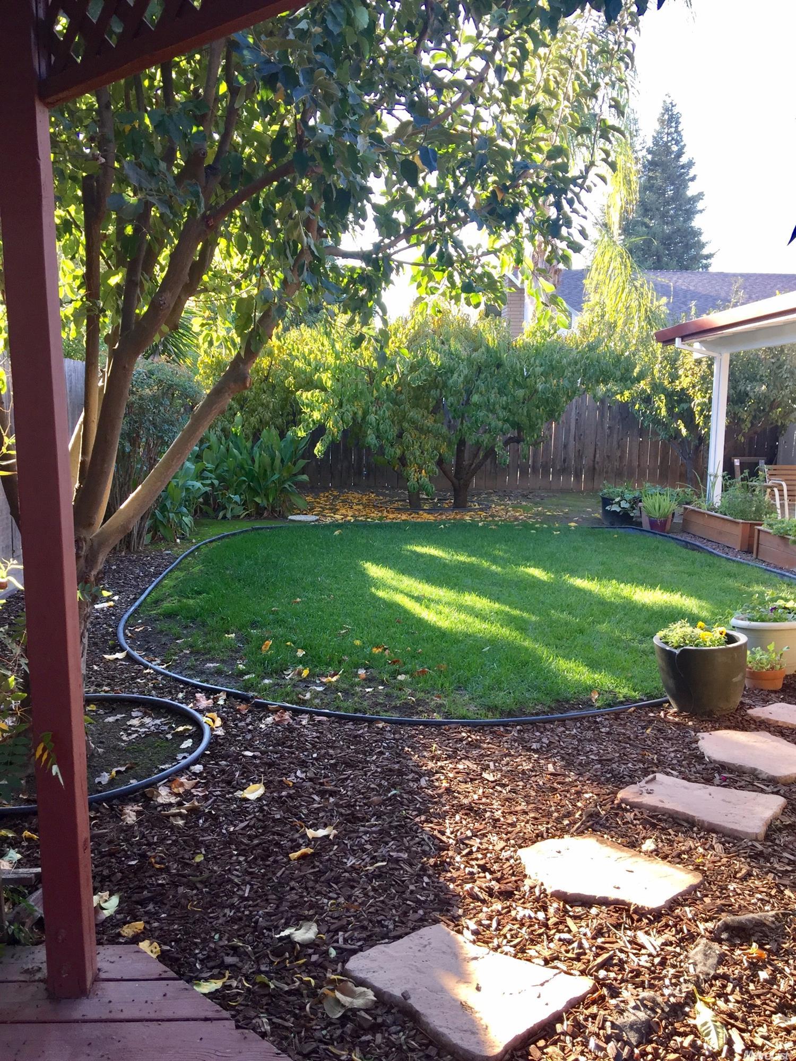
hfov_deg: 48.2
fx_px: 889
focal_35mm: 29
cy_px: 530
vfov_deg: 61.7
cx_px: 398
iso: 32
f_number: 2.2
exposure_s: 1/120
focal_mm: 4.15
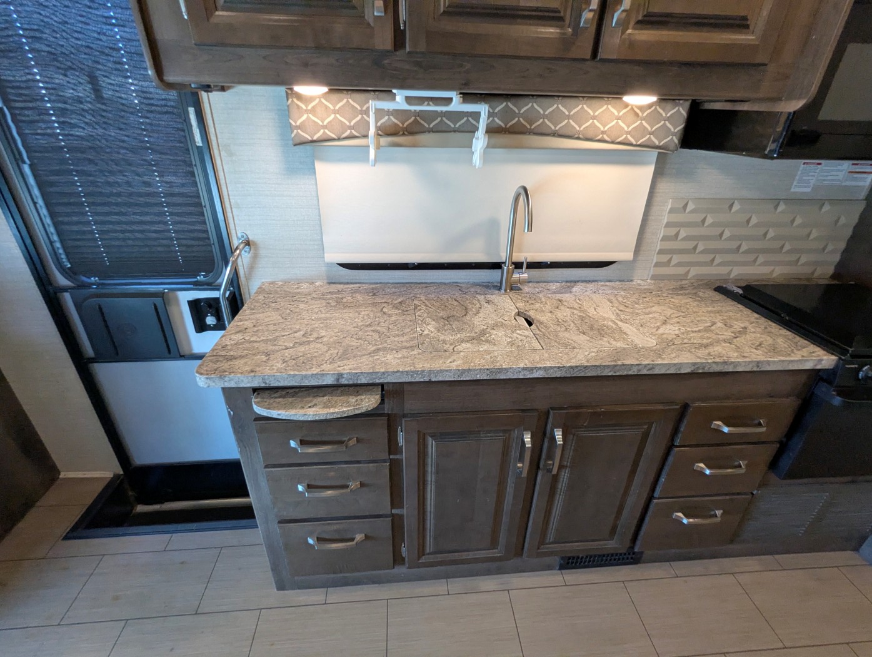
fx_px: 404
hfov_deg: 94.4
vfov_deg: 78.2
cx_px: 436
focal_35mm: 16
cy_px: 328
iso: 301
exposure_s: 1/62.3
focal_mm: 2.35
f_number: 2.2
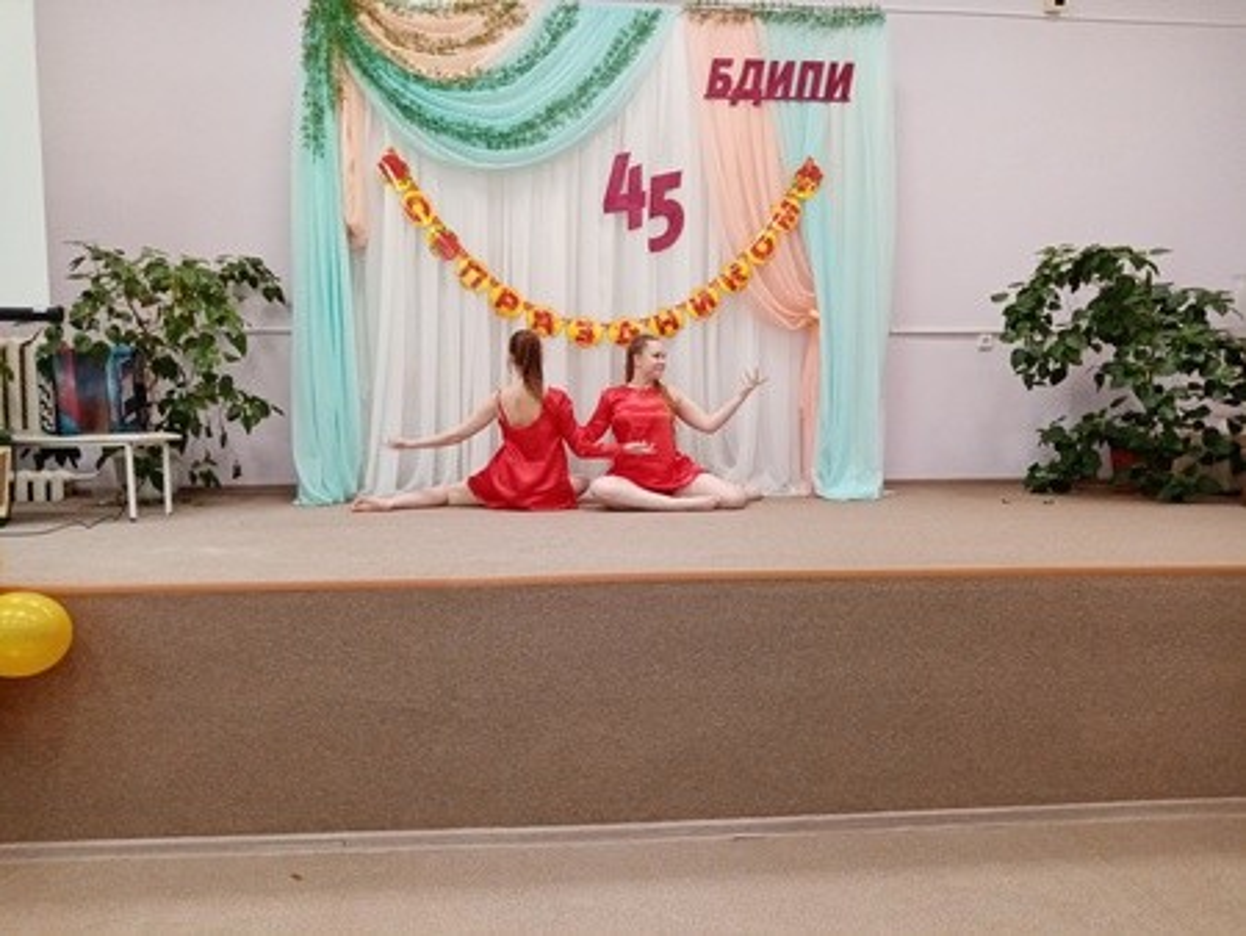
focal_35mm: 26
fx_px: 936
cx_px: 623
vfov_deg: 53.1
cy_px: 468
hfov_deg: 67.3
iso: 251
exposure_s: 1/33.3
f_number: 1.8
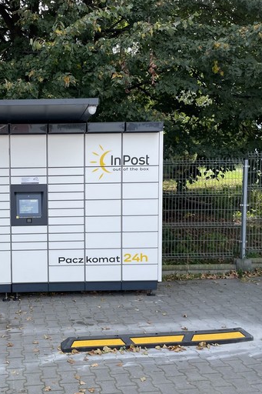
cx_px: 25
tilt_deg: -3.4
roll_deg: +0.3
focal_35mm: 37
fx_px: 404
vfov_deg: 51.9
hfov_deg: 33.9
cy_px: 199
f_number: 1.6
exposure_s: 1/997
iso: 32
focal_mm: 4.2
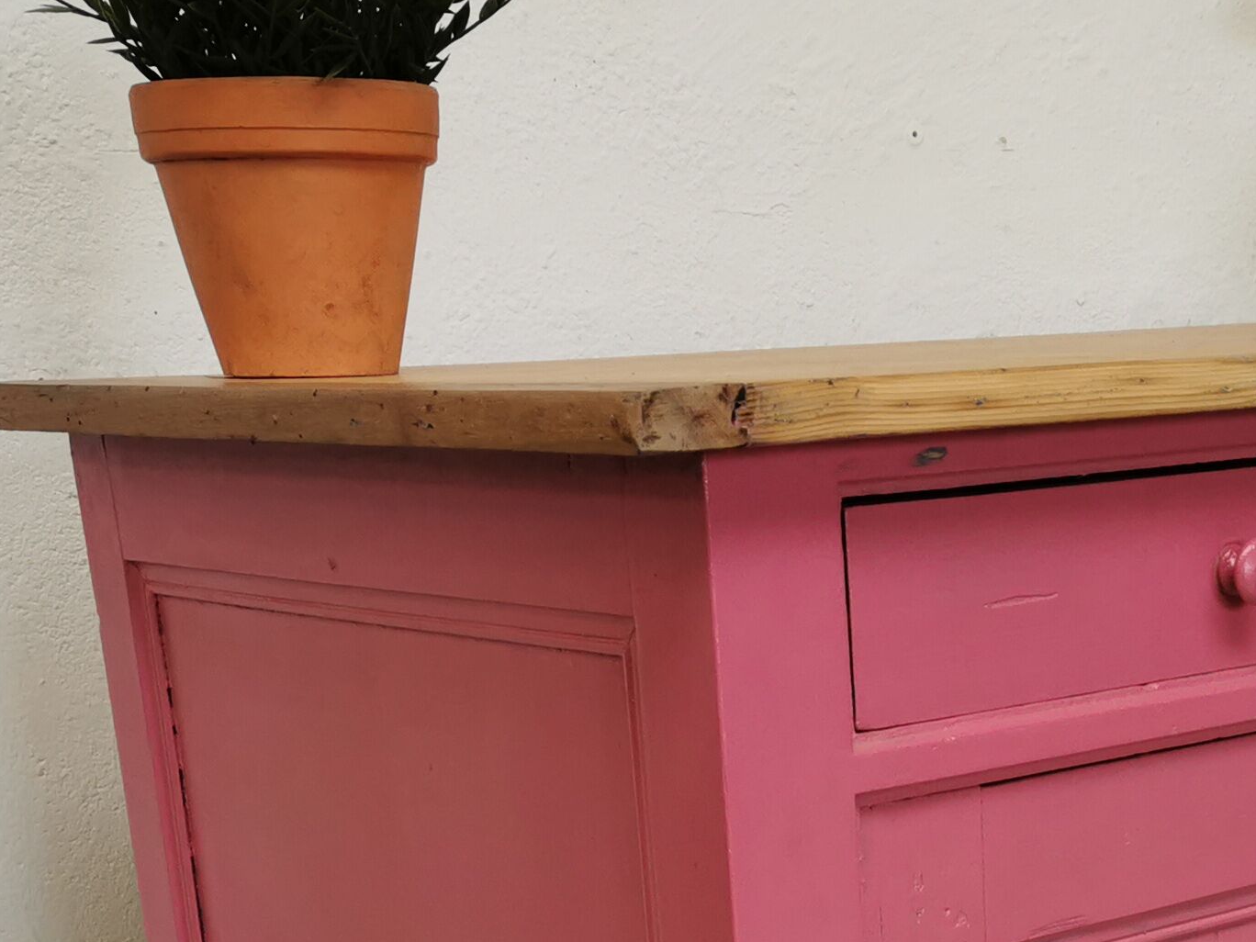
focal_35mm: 72
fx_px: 2612
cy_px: 1091
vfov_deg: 19.4
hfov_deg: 26.5
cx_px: 1011
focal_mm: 5.58
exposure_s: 1/100
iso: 80
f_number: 1.8
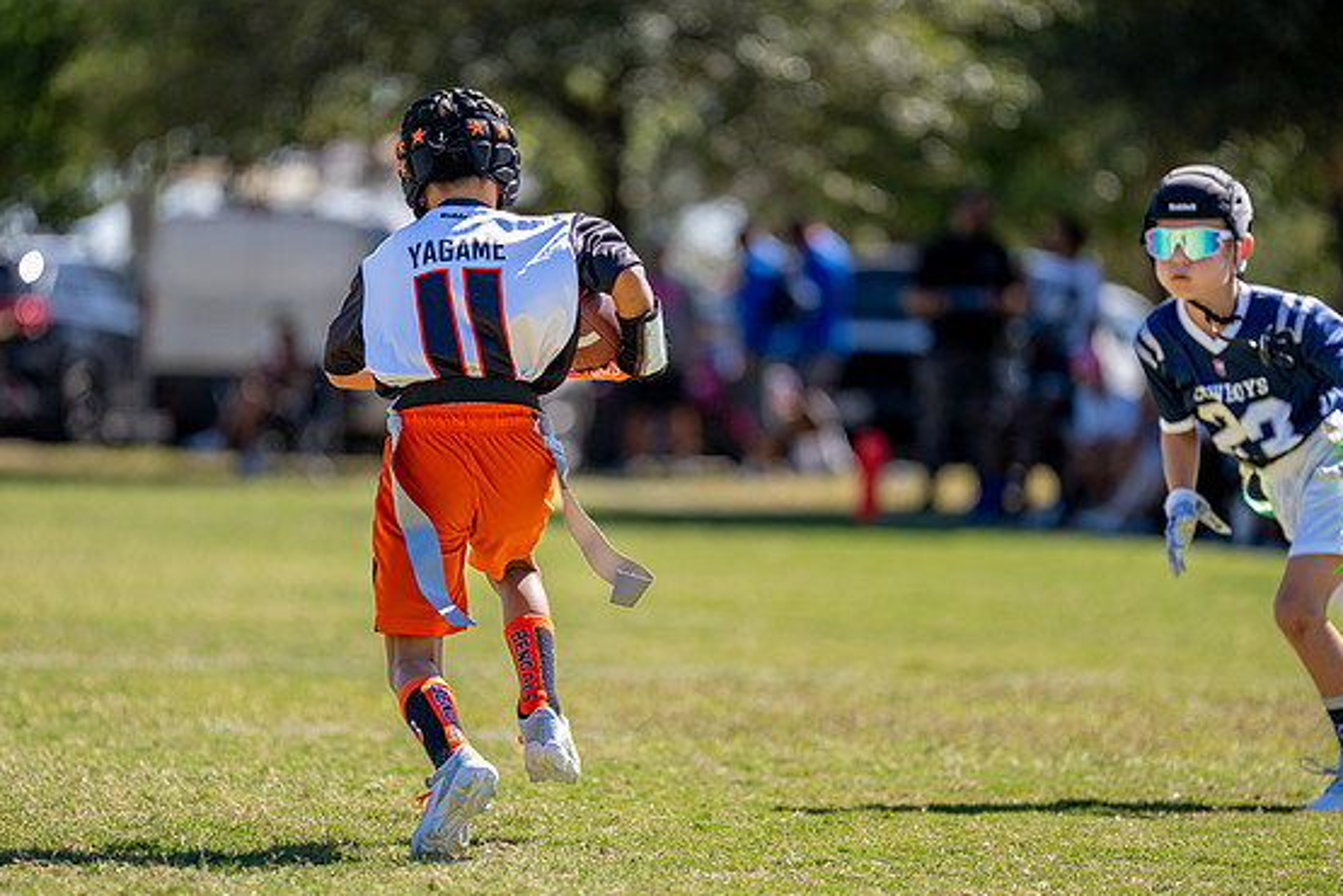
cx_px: 630
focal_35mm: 230
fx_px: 8580
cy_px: 508
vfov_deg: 6.0
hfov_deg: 9.0
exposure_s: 1/2000
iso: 160
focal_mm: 200
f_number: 2.8
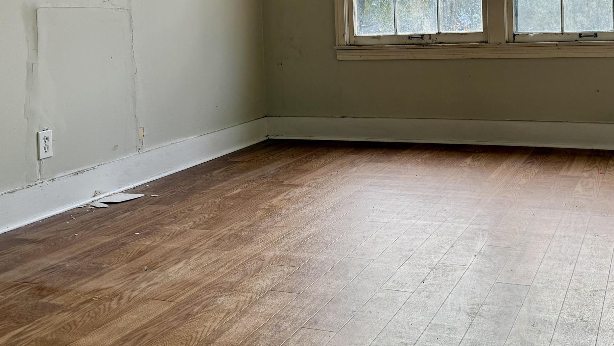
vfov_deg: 26.7
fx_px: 700
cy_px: 31
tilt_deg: -1.8
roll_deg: +1.7
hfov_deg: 46.5
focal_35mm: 43
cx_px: 416
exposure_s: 1/286
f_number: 1.78
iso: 80
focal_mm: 6.76
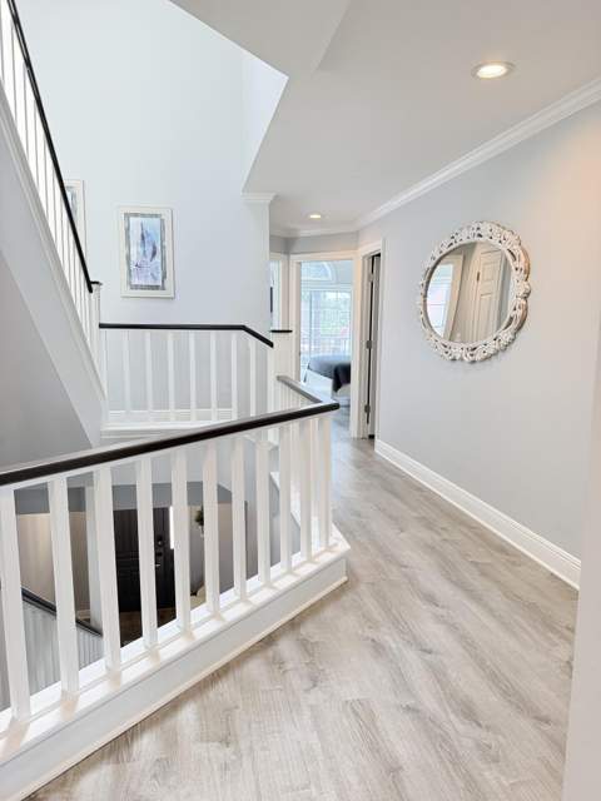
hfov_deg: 56.8
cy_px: 400
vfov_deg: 71.6
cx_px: 300
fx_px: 556
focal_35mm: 24
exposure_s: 1/134
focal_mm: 6.76
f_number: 1.78
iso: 200
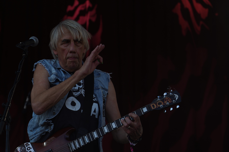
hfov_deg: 14.9
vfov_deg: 9.9
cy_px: 96
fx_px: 878
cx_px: 98
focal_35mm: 138
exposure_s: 1/320
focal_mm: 105
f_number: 5
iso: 100
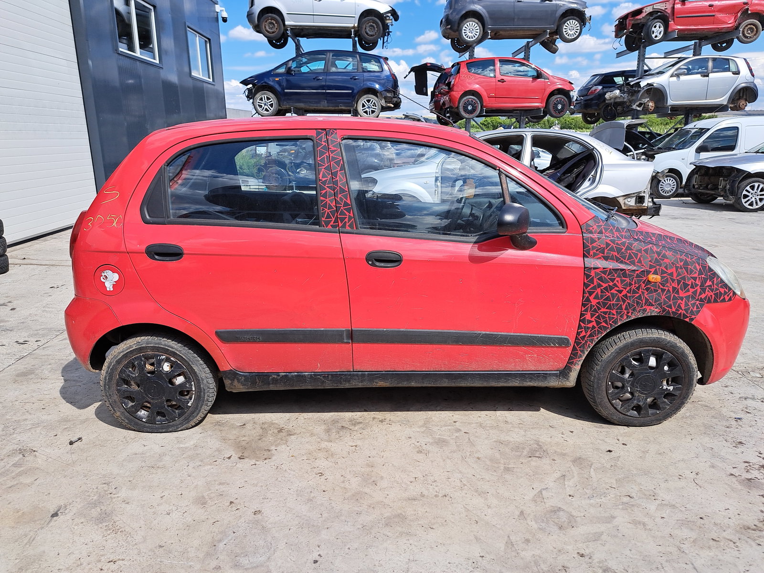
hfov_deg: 71.6
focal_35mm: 24
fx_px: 530
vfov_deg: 56.8
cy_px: 286
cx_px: 382
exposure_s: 1/958
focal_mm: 5.23
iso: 50
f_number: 1.8
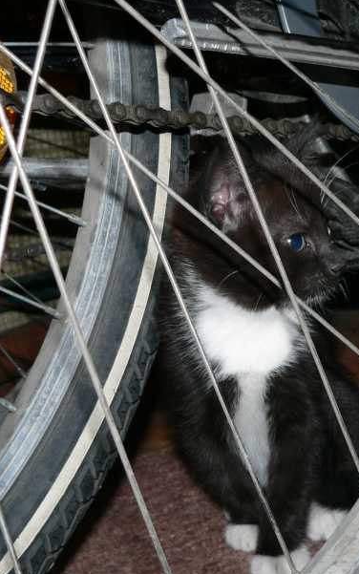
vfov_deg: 38.9
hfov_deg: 24.6
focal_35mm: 52
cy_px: 290
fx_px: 813
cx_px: 268
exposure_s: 1/60
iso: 100
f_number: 2.8
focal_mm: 6
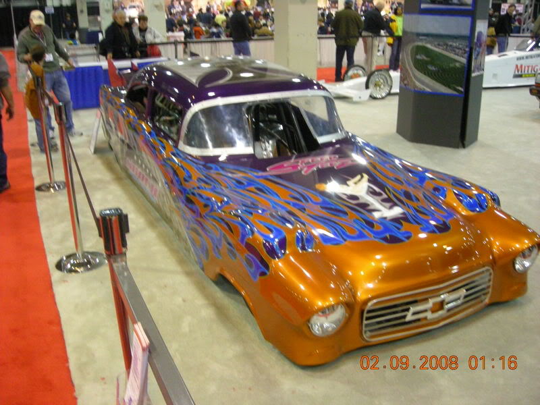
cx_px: 270
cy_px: 202
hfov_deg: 52.6
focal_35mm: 35
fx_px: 546
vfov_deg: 40.7
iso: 400
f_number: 2.8
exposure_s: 1/23.2
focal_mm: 5.7
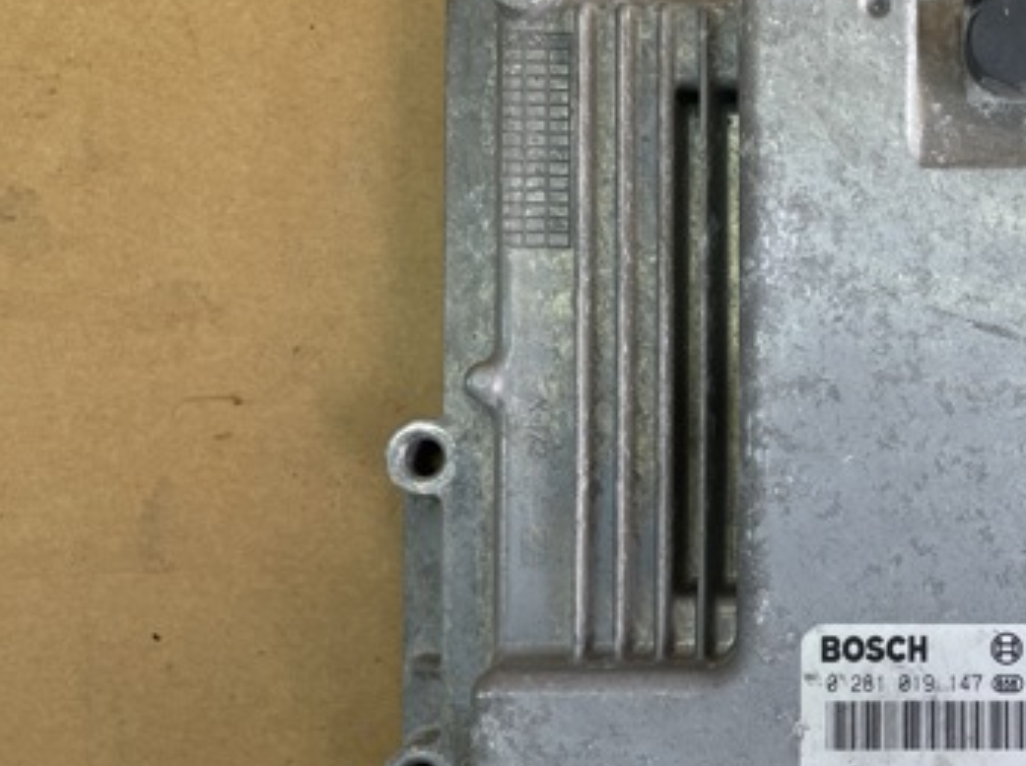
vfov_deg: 30.1
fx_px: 1420
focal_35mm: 48
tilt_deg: -81.0
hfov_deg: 37.2
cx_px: 917
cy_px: 475
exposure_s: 1/121
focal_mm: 4.2
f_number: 1.6
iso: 64
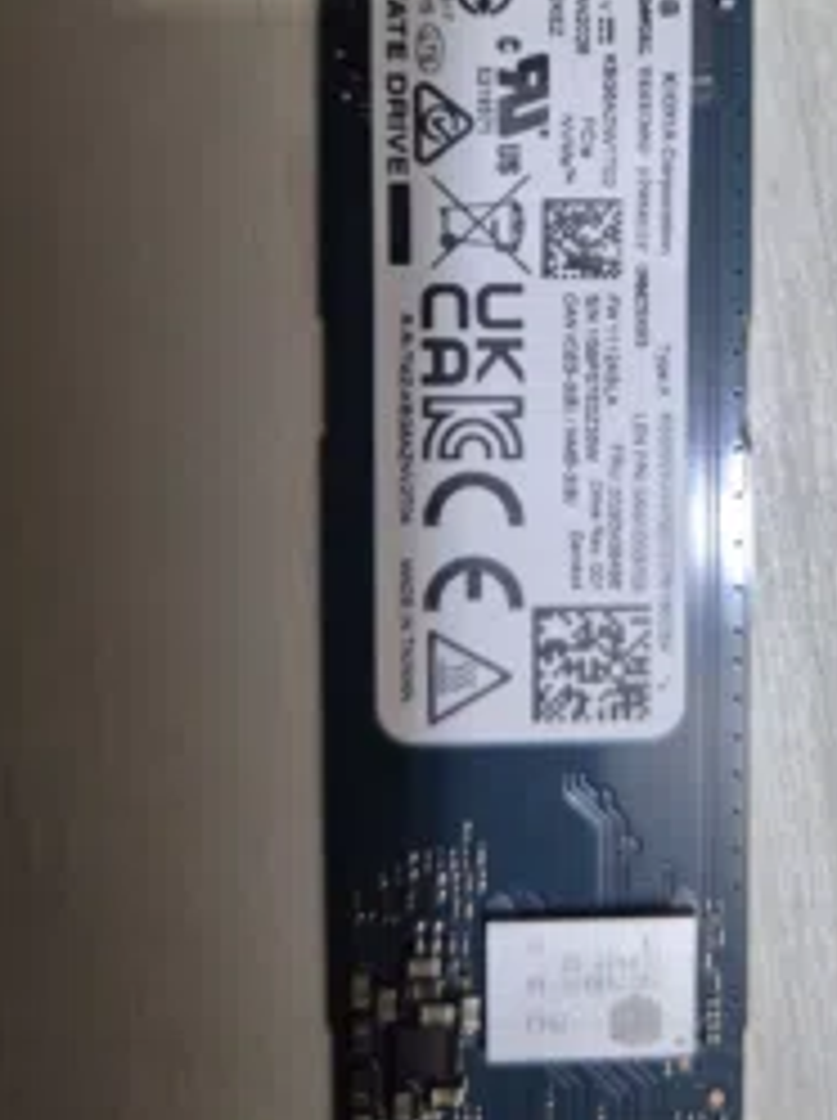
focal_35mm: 37
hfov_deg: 38.1
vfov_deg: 48.7
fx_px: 1196
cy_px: 315
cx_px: 572
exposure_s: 1/100
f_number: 1.8
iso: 320
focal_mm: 5.4
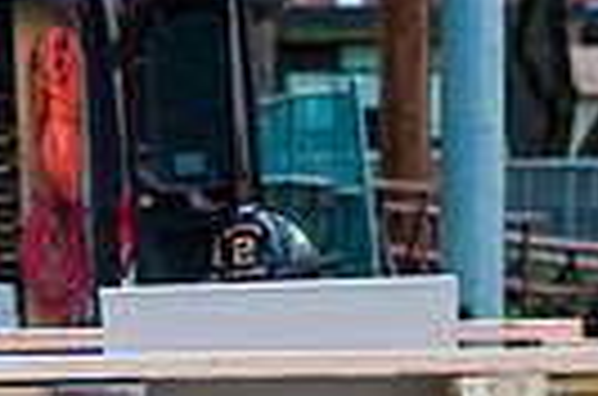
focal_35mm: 210
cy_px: 536
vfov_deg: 6.4
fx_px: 3480
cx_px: -139
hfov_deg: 9.7
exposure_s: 1/200
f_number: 3.2
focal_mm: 48
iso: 1600
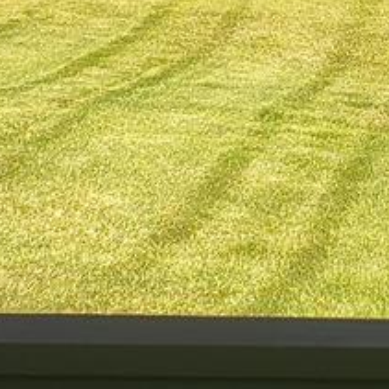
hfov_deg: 10.5
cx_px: 525
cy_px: 52
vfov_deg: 10.7
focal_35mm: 163
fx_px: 2072
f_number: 2.4
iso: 50
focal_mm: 4.3
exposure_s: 1/409
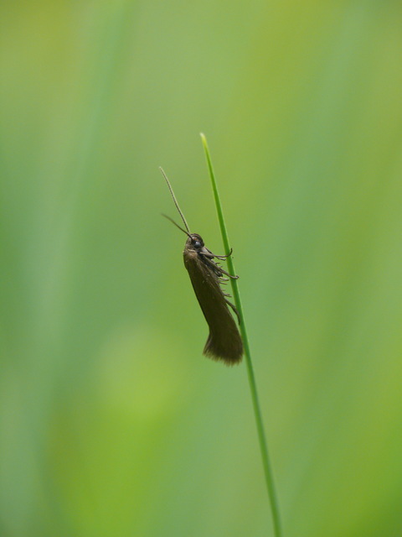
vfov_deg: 7.7
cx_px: 201
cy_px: 268
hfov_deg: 5.8
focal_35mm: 256
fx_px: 3964
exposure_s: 1/400
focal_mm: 54.1
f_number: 5.6
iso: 200
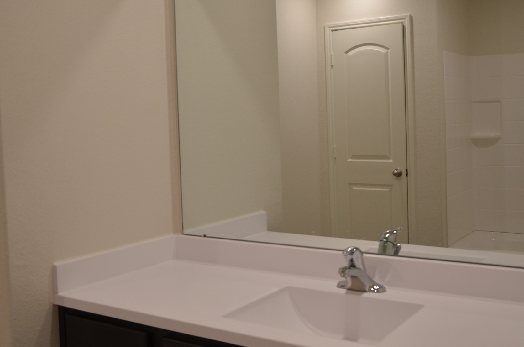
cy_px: 139
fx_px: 625
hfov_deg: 45.5
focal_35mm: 43
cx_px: 266
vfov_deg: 31.0
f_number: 4.5
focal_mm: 22
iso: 400
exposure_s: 1/80
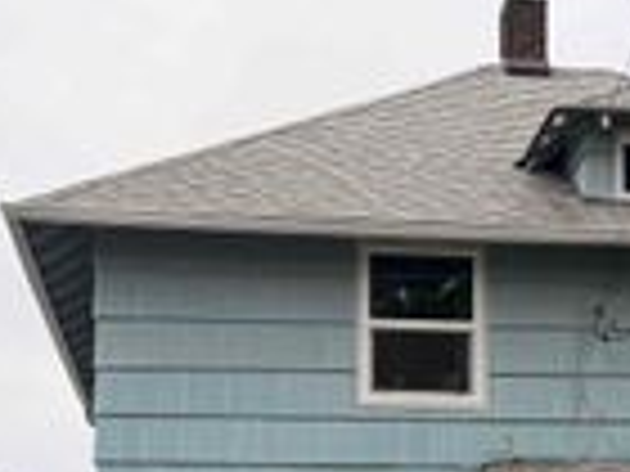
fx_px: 1565
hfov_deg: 22.6
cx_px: 450
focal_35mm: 86
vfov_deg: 16.4
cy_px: 587
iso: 80
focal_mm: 6.76
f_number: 1.78
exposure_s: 1/1812
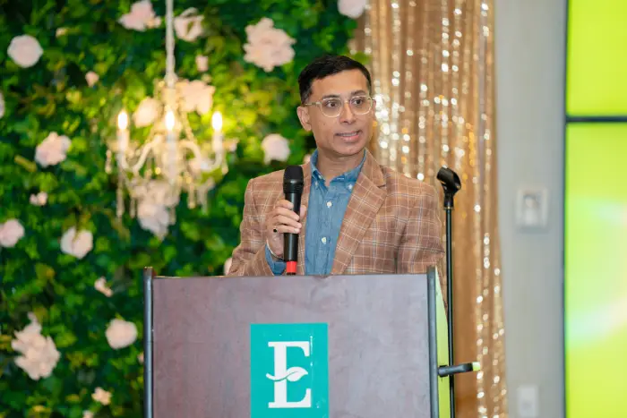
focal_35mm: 200
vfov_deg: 6.9
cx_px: 314
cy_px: 209
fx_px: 3484
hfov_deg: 10.3
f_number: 2.8
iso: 320
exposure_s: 1/200
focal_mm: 200
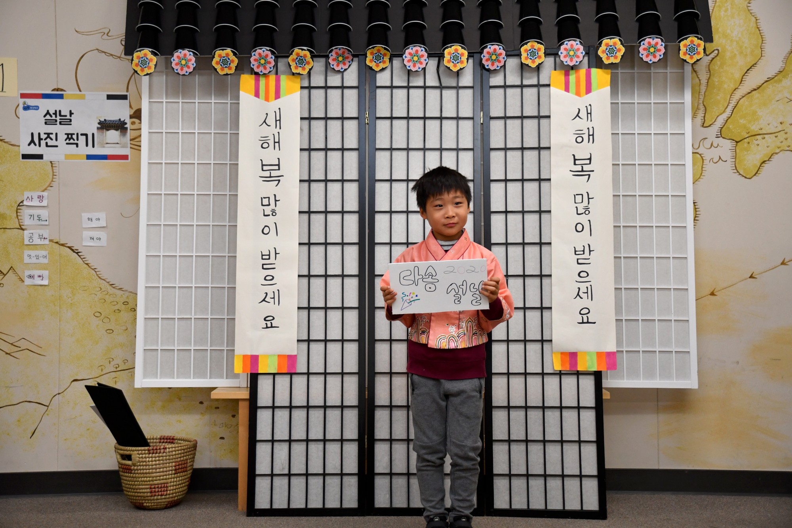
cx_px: 396
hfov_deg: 41.1
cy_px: 264
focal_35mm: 48
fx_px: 1056
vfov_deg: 28.1
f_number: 3.2
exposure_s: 1/250
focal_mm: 32
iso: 800
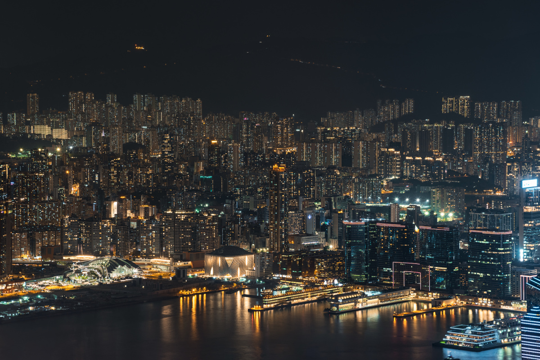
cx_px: 270
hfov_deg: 17.1
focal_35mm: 120
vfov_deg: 11.4
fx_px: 1801
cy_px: 180
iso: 100
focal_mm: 120
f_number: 8
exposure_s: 6
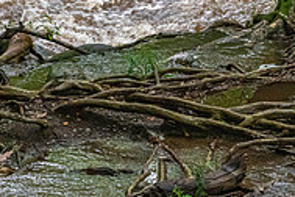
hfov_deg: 11.9
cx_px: 45
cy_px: -27
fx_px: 1409
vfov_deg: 7.9
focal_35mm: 172
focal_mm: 56
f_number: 8
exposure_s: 1/160
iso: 6400
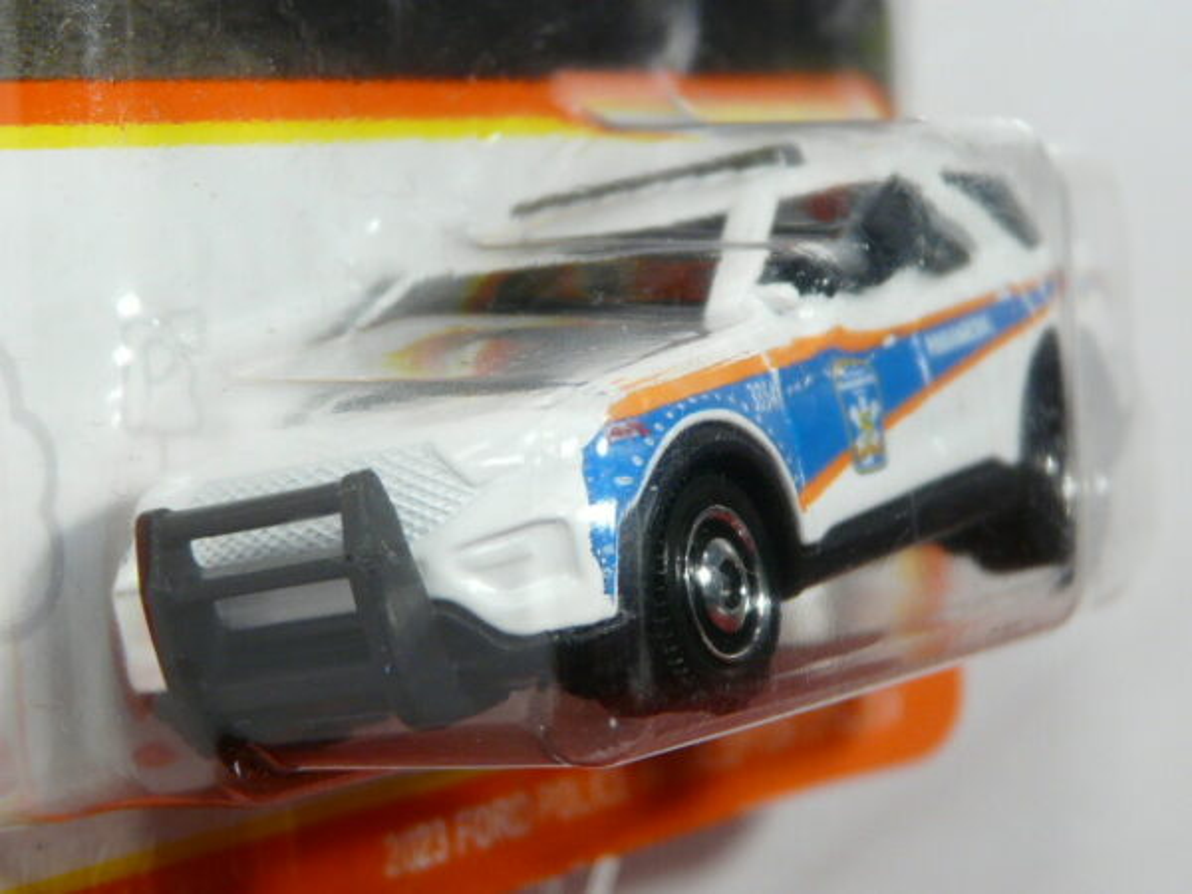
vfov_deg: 15.2
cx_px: 596
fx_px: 3340
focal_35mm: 97
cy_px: 447
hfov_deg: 20.2
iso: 125
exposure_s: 1/50
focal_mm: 10
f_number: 3.2
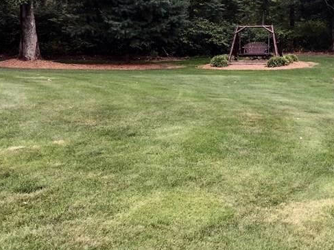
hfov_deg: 30.8
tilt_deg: -2.3
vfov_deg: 23.7
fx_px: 588
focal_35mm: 61
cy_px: 60
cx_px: 272
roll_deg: +0.8
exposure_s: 1/40
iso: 32
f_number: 2.2
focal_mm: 4.15
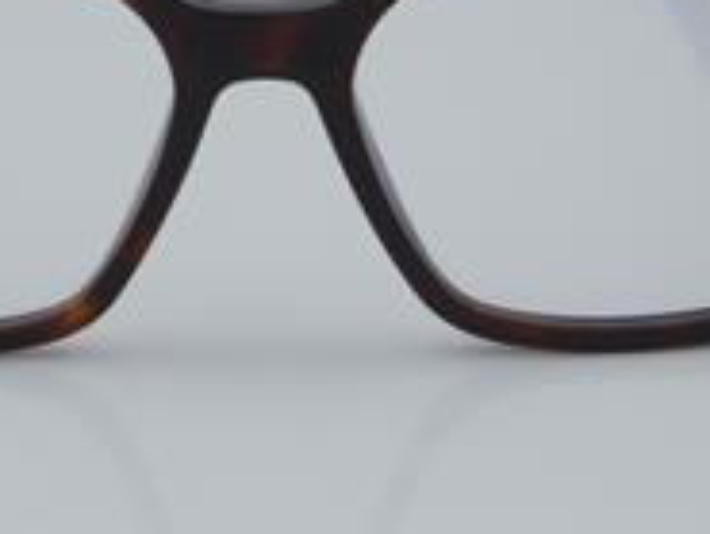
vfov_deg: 8.7
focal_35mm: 171
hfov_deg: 11.5
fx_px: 3510
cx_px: 265
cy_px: 35
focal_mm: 55
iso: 100
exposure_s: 1/4
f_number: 32
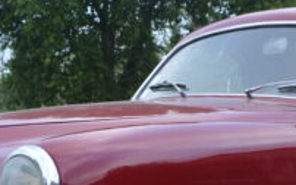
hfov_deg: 19.6
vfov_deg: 12.2
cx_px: 189
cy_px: 179
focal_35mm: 106
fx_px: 855
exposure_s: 1/125
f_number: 5.6
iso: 280
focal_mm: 20
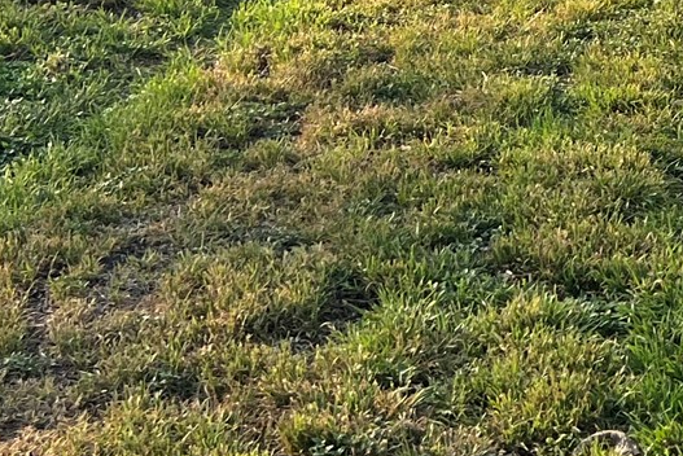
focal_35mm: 105
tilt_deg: -3.3
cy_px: -416
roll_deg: -0.5
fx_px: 1993
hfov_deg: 18.8
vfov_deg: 11.8
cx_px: 705
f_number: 1.5
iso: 50
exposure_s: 1/1377
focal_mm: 5.7
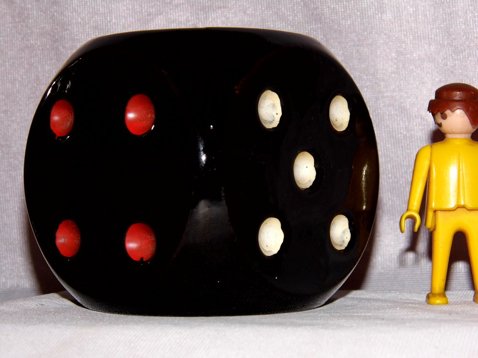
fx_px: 1464
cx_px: 239
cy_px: 179
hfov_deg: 18.5
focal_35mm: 106
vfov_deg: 14.0
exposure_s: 1/60
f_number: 4.5
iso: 100
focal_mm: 19
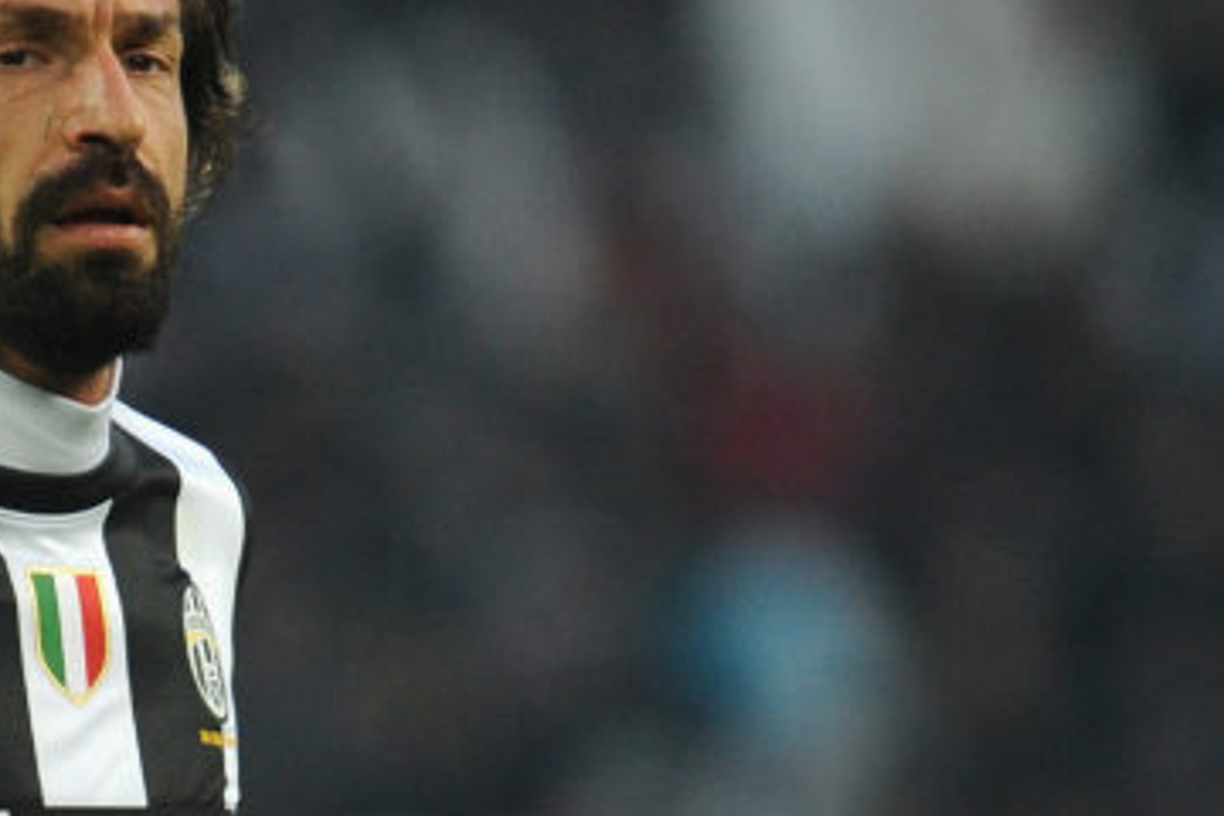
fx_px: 29782
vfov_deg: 1.6
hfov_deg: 2.4
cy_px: 558
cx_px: 139
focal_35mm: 876
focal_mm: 420
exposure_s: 1/1250
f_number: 4
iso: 1600
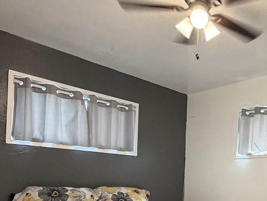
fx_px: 278
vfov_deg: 37.4
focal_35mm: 36
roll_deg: -1.9
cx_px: 241
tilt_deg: +0.7
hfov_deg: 46.3
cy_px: 177
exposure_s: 1/60
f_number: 2.2
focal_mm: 2.22
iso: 250
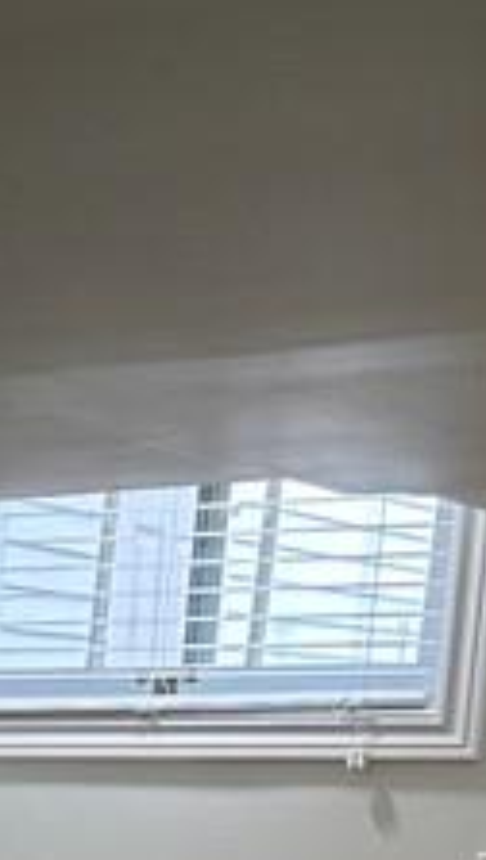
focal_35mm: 120
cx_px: -1119
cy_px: 1284
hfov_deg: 8.1
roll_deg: -0.1
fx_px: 2740
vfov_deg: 16.3
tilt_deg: -10.5
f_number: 1.78
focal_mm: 6.86
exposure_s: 1/120
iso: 100
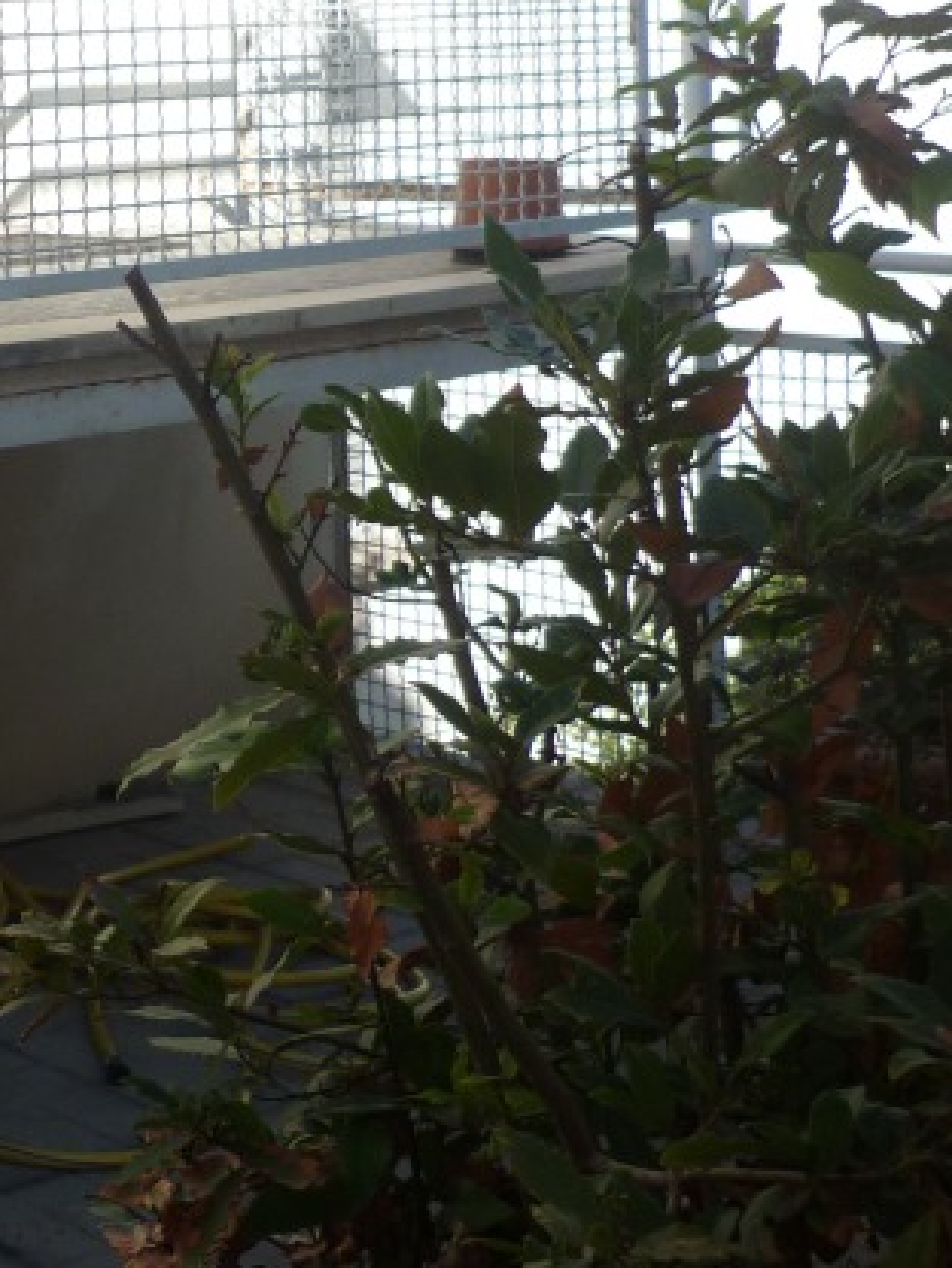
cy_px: 298
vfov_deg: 23.8
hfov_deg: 17.4
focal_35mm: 81
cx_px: -161
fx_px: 2969
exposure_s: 1/1000
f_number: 2.8
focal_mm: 5.5
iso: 80
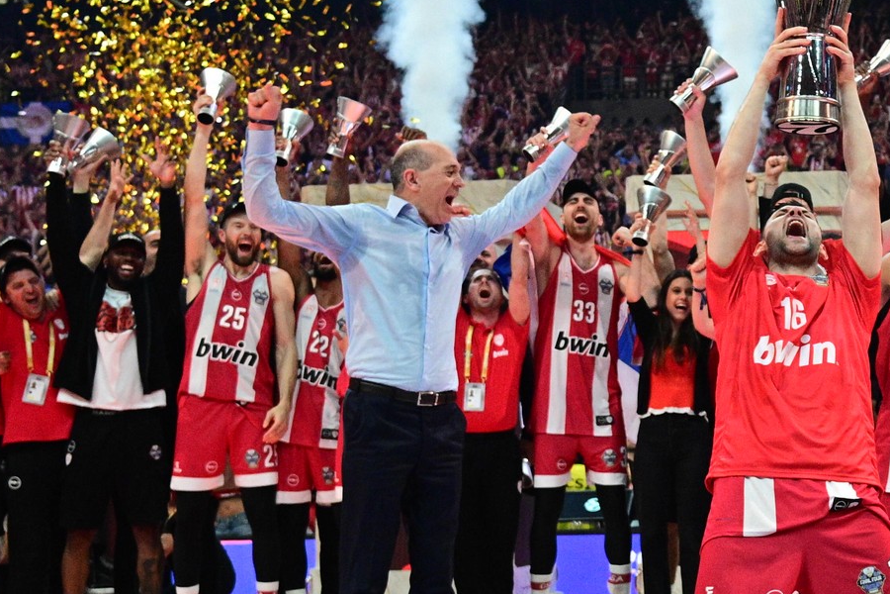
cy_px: 381
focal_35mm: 43
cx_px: 846
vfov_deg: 31.0
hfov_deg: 40.9
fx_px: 1063
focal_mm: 21.5
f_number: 2.8
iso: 2500
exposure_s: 1/800
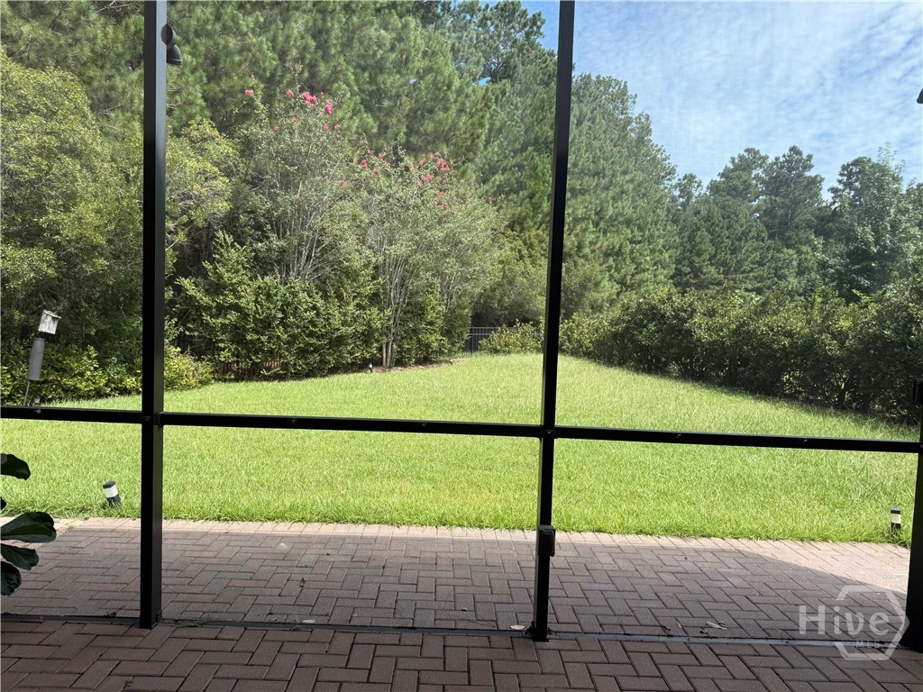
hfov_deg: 71.6
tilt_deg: -2.6
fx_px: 640
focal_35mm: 24
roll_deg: -2.3
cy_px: 346
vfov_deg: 56.8
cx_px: 462
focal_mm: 6.76
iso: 80
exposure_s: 1/1018
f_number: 1.78
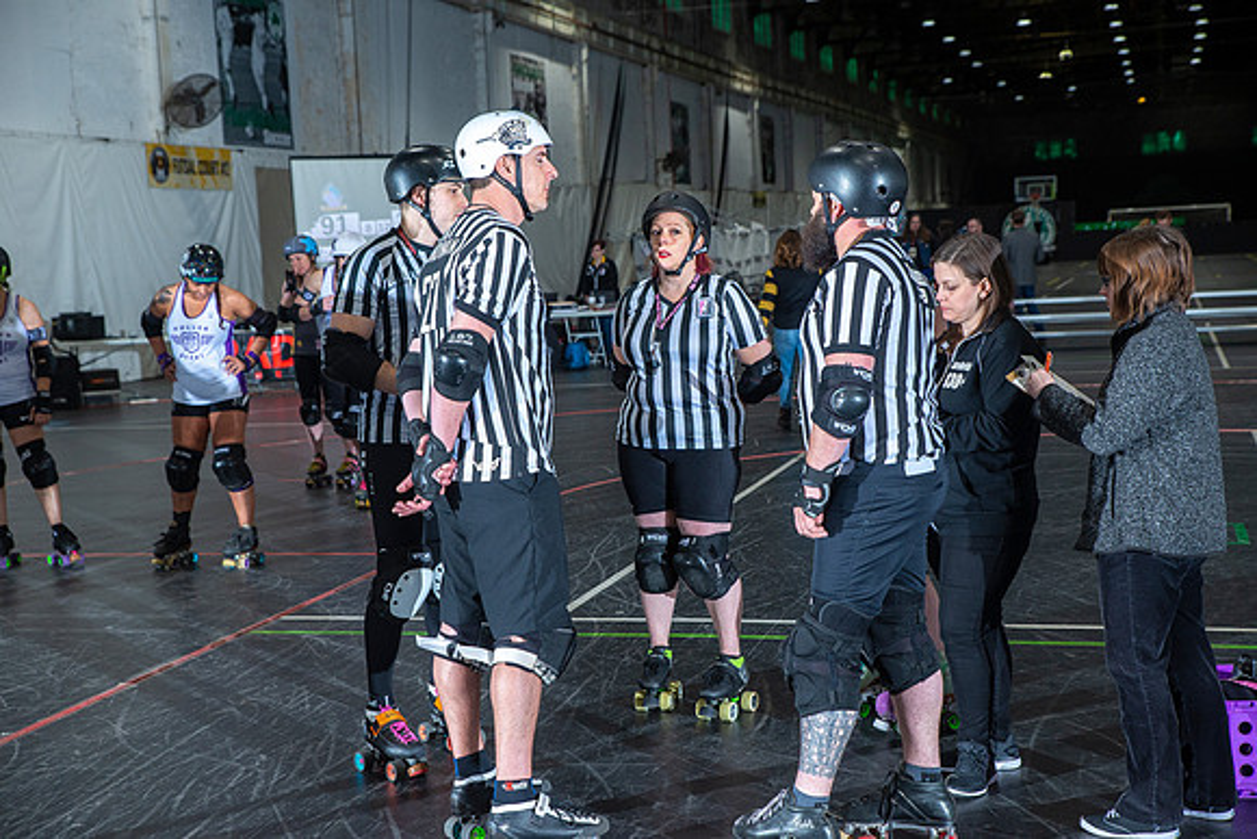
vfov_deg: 24.6
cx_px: 628
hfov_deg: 36.2
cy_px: 420
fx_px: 1921
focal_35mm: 55
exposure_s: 1/160
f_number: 5.6
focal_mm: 55
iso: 800
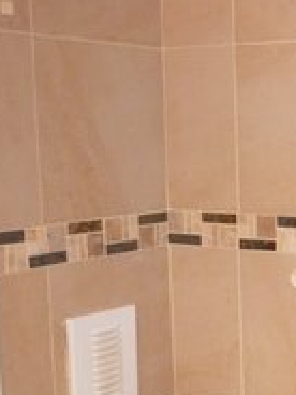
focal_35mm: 73
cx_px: 371
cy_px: 251
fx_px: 832
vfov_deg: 26.6
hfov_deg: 18.9
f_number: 3.1
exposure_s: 1/60
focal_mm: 5
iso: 400
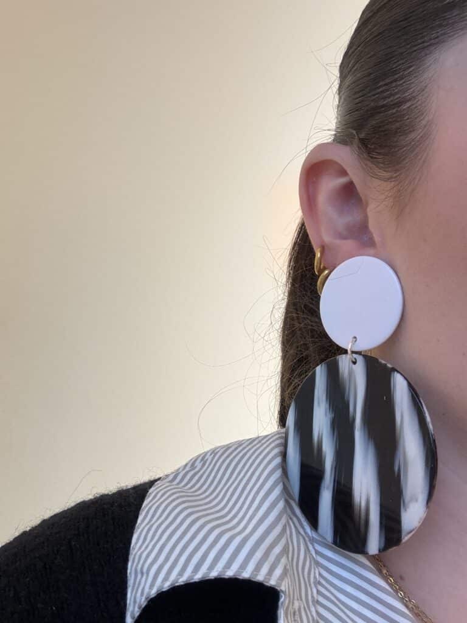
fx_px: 540
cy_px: 312
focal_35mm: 30
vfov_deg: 60.0
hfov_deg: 46.8
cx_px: 234
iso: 80
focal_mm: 2.69
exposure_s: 1/50
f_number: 1.9
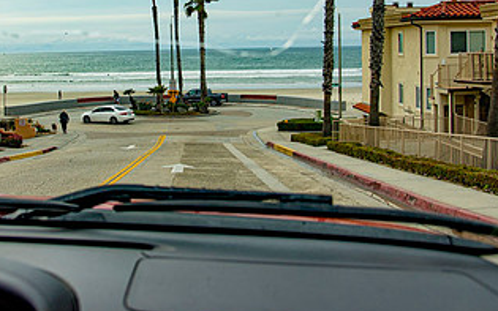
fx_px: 611
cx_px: 152
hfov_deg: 43.5
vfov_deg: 28.1
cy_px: 70
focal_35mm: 45
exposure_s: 1/1250
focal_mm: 24
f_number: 4
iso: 400
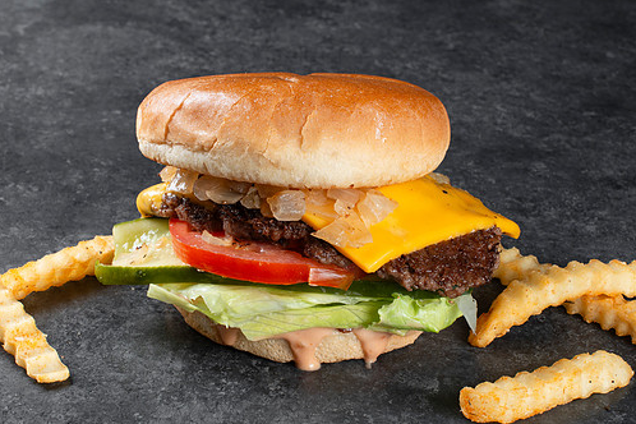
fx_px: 1396
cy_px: 249
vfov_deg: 17.3
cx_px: 317
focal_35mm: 79
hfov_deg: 25.7
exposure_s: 1/200
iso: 250
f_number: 13
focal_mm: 50
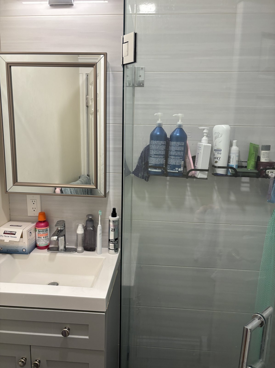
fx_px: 276
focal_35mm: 26
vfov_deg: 67.4
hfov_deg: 53.0
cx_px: 138
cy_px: 184
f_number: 1.6
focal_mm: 5.96
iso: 125
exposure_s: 1/120
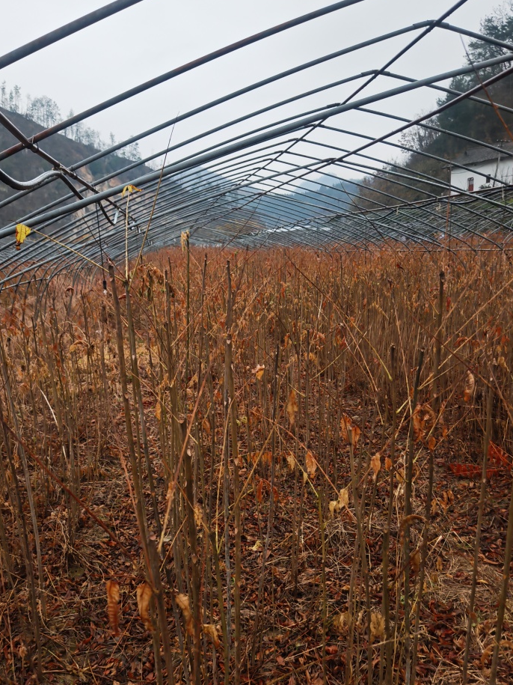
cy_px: 391
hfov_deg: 49.6
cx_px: 219
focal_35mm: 28
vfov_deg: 63.2
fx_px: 553
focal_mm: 6.67
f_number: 1.9
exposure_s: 1/33
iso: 320
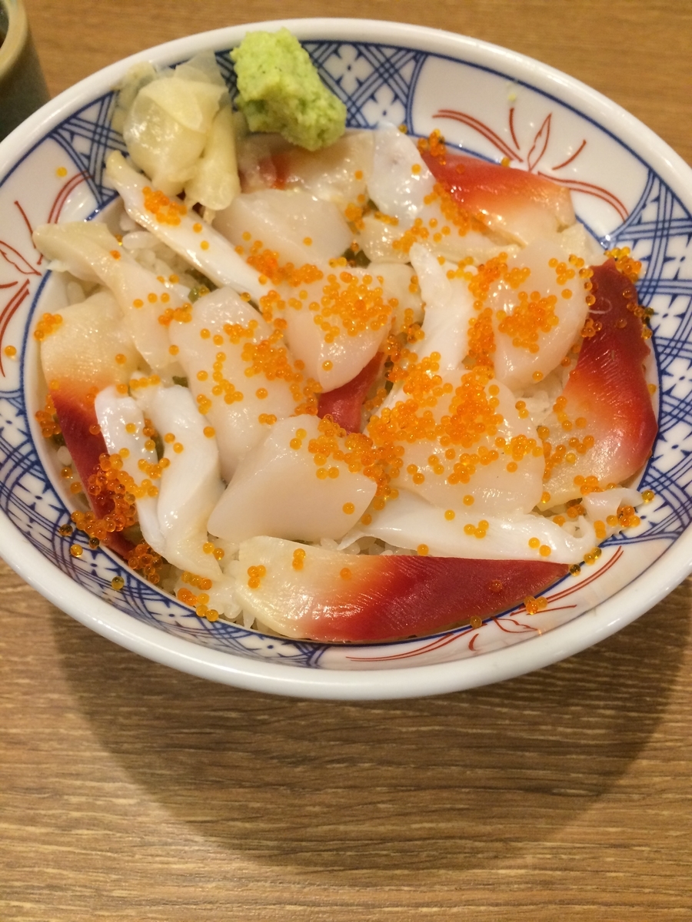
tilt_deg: -61.7
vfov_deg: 61.7
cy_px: 461
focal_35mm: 29
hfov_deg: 48.2
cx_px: 346
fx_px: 773
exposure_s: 1/30
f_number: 2.2
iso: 125
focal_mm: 4.15
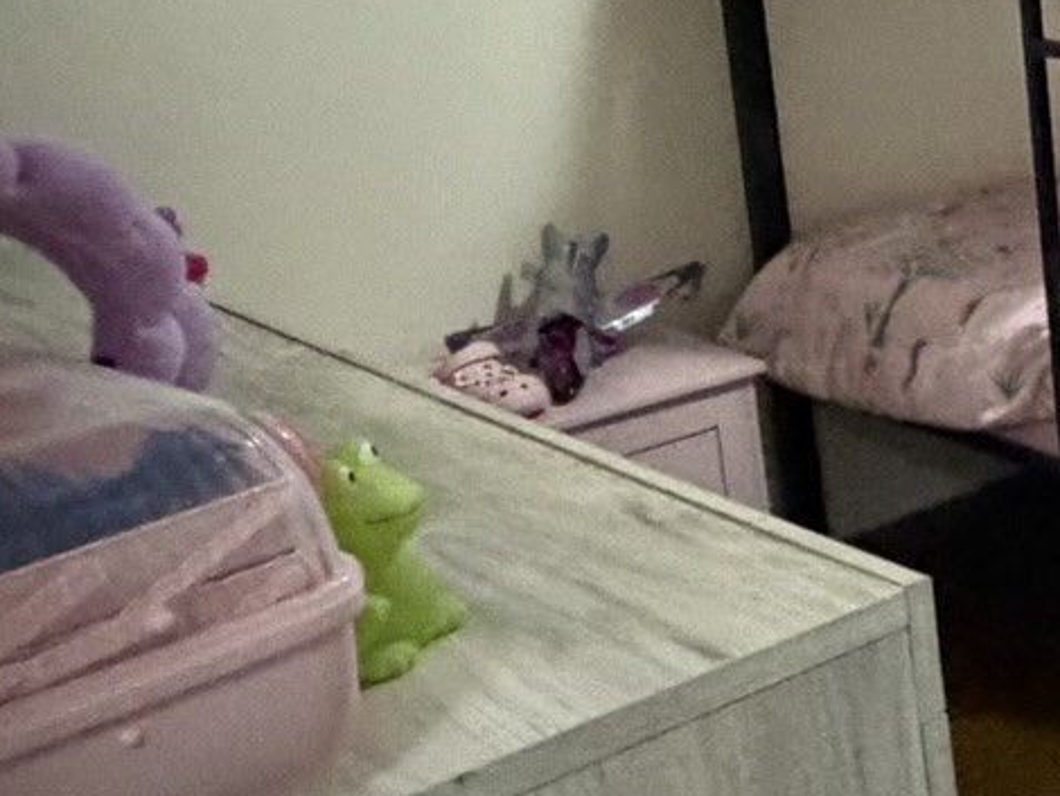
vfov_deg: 23.7
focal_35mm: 61
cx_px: 1601
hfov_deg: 24.4
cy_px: 153
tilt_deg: -12.4
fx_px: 1869
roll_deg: +2.4
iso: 1250
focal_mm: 2.22
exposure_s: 1/40
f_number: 2.2
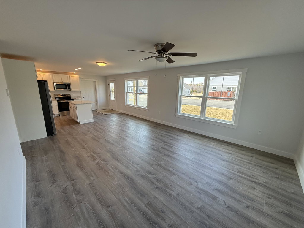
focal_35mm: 14
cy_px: 114
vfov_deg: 85.7
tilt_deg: -11.2
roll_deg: -0.9
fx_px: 123
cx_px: 152
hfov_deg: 102.1
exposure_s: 1/131
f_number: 2.2
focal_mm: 2.22
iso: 64
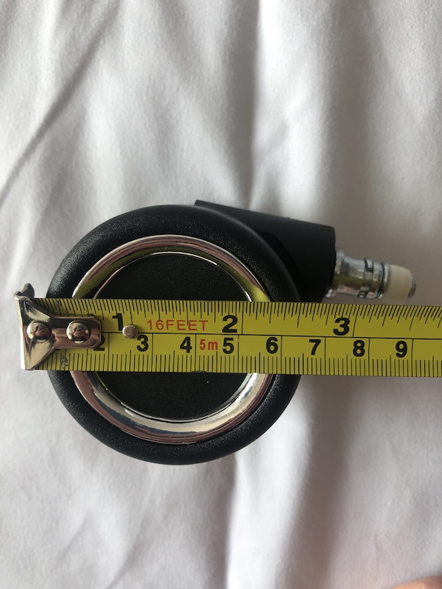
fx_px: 477
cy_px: 294
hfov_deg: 49.7
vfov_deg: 63.4
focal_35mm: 28
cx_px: 221
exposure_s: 1/120
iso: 25
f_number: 1.8
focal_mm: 3.99
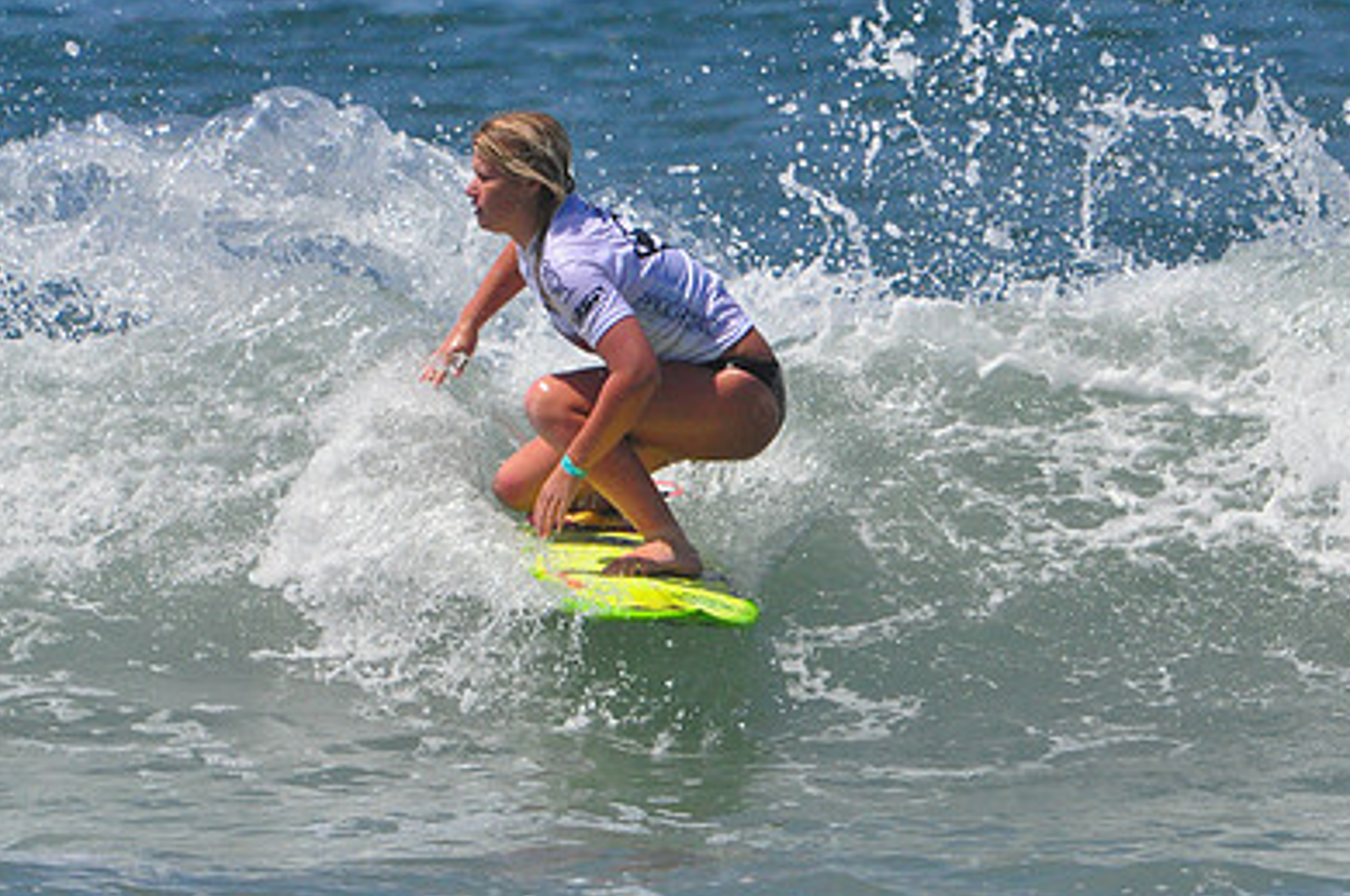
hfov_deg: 1.7
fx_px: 45955
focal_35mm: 1227
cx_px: 990
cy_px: 483
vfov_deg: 1.1
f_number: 14
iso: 1250
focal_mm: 550
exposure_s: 1/2000
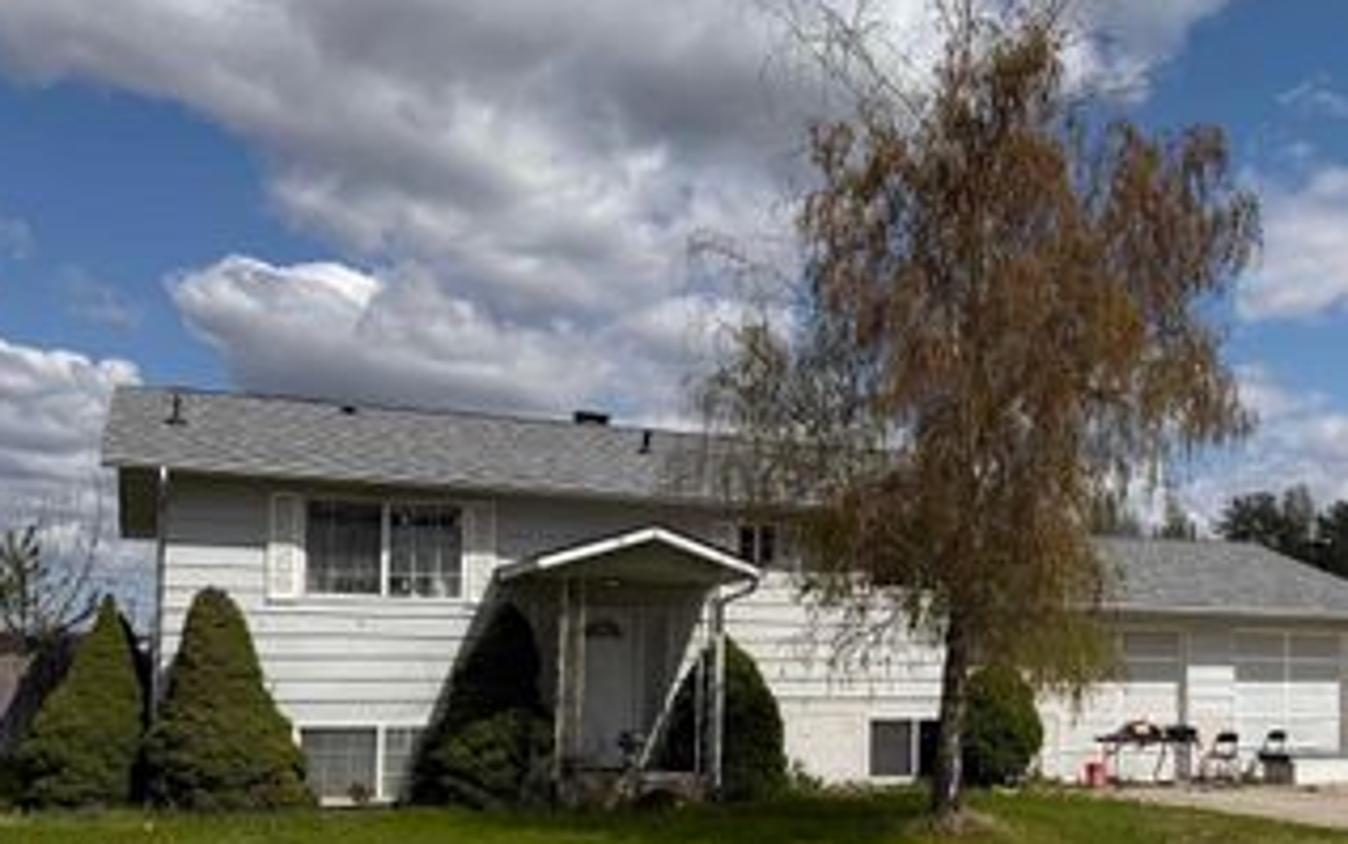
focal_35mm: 40
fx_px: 1470
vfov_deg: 31.7
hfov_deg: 47.9
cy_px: 579
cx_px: 966
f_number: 1.78
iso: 80
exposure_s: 1/10309
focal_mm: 6.76
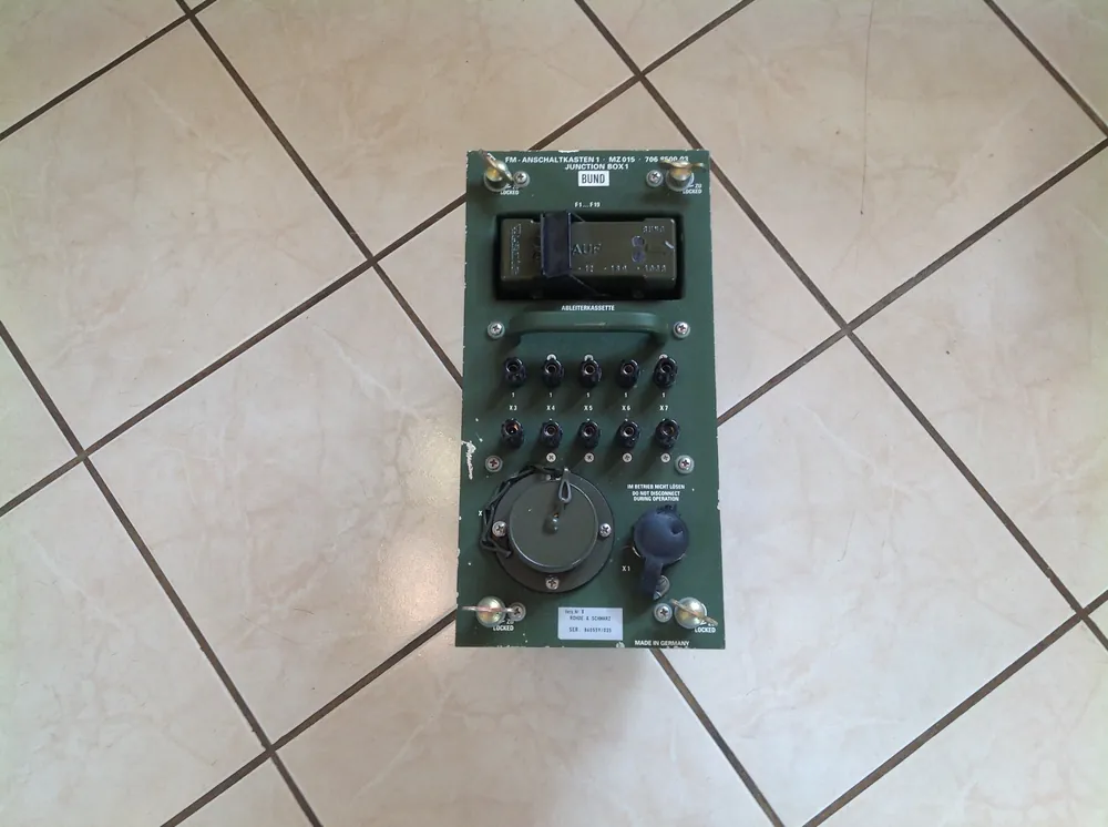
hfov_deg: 52.7
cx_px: 554
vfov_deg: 40.6
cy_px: 414
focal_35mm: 35
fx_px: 1118
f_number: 2.4
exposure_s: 1/40
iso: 64
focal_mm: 4.28
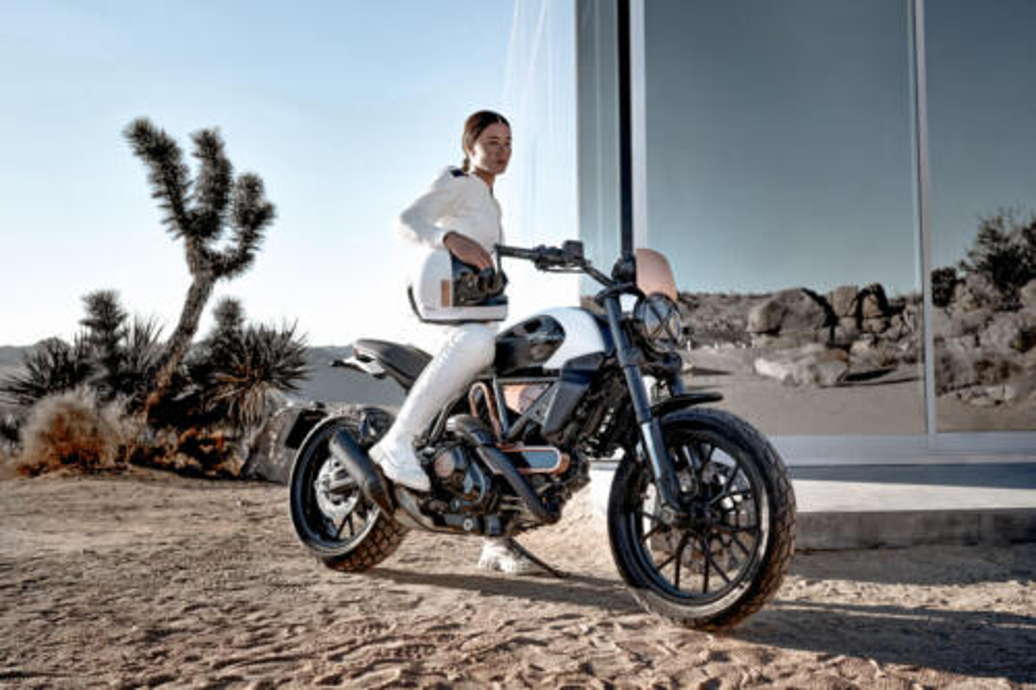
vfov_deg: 37.8
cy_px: 345
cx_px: 518
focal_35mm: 35
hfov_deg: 54.5
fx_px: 1007
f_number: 4.5
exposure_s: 1/100
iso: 32
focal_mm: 35
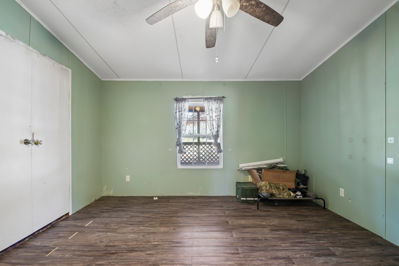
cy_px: 133
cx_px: 200
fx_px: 166
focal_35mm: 15
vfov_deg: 77.3
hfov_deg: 100.4
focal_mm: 10
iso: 400
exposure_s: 1/1.25
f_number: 8
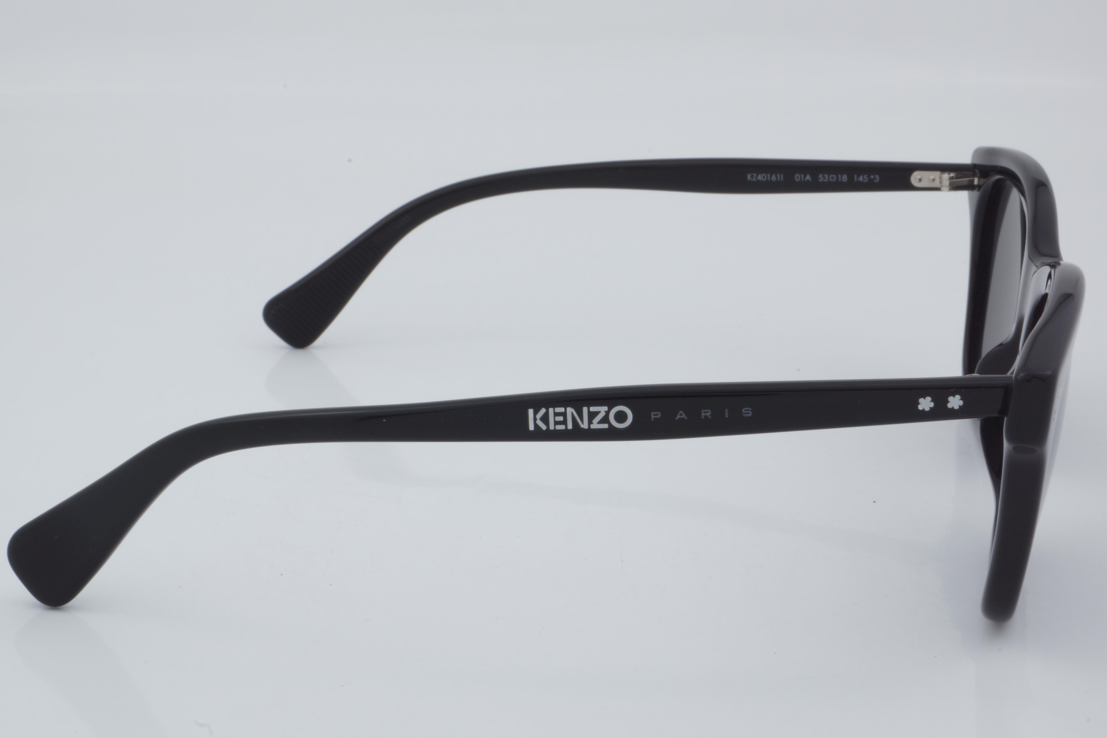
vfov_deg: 20.2
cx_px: 554
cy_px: 369
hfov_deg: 29.9
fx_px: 2075
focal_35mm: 68
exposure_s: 1/3
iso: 100
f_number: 32
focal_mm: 45
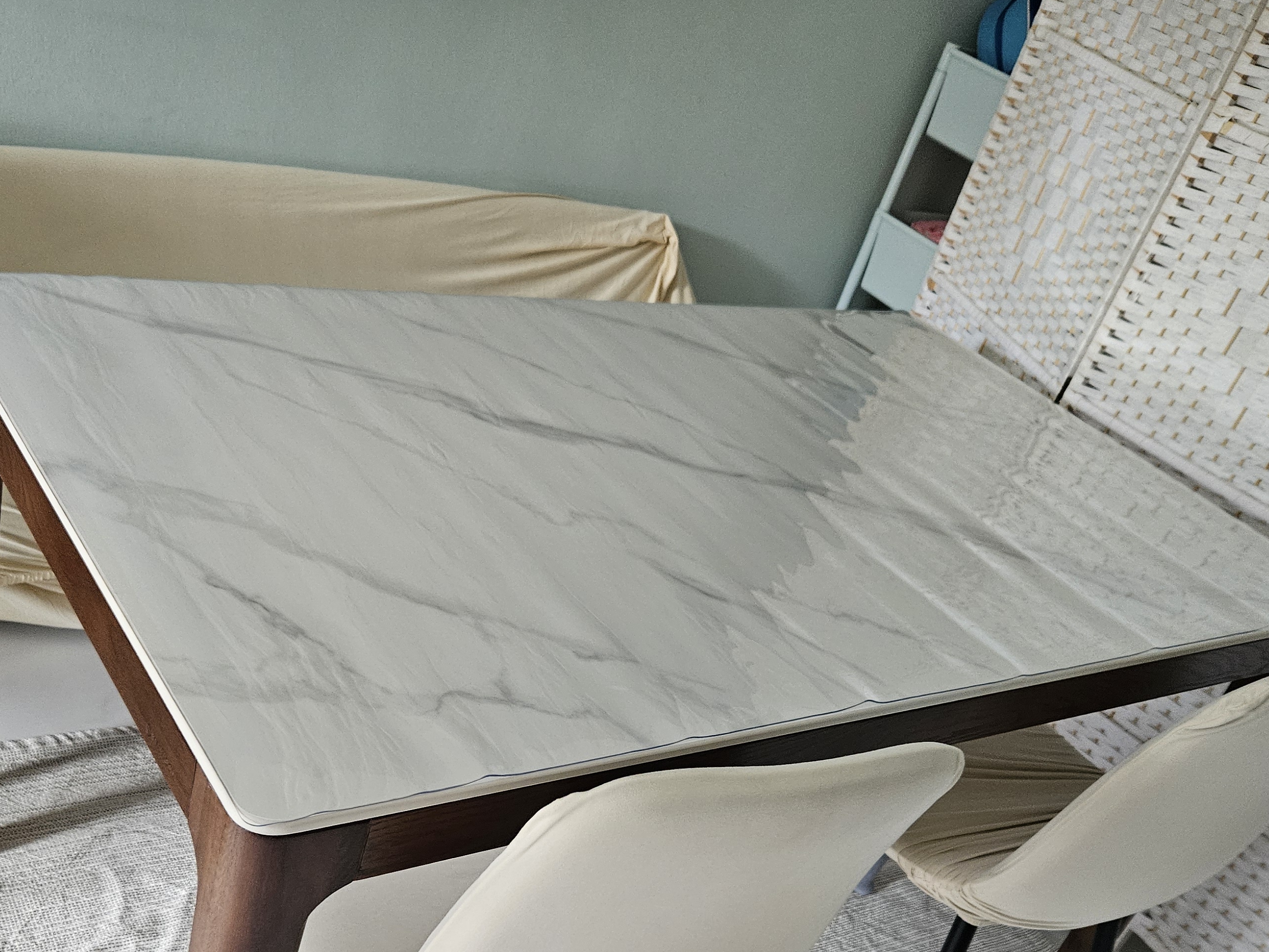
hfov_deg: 51.2
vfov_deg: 38.7
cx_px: 555
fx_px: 1320
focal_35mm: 36
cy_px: 709
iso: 640
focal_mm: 5.4
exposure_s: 1/100
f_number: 1.8
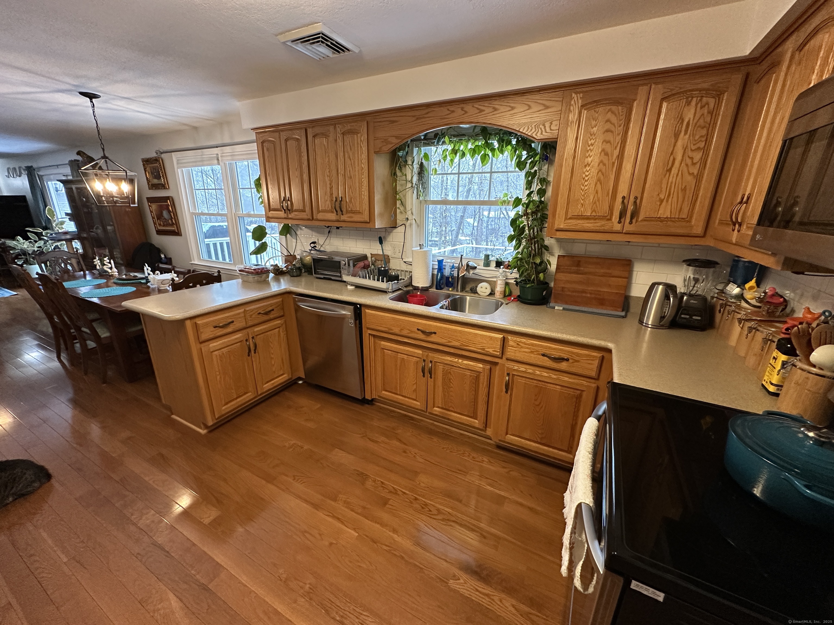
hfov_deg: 102.1
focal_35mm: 14
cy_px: 312
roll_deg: -0.7
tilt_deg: -17.5
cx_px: 417
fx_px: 337
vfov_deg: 85.7
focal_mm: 2.22
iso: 400
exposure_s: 1/60
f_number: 2.2
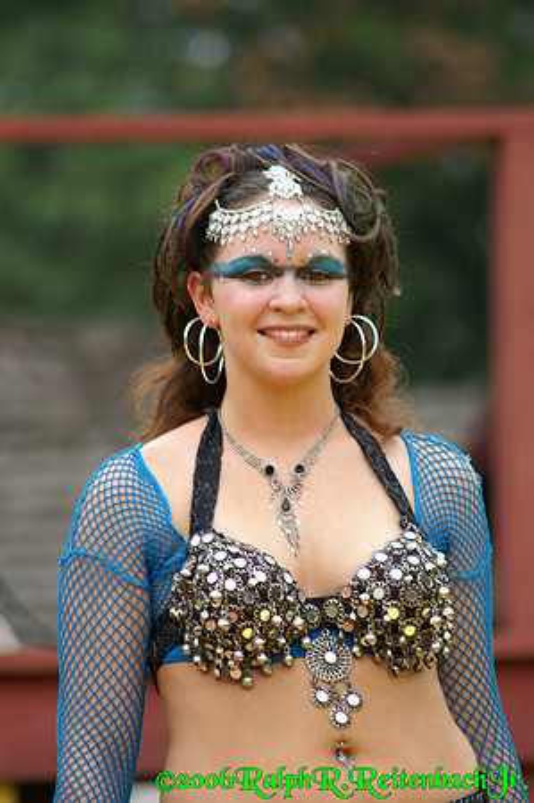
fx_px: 10035
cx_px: 267
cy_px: 402
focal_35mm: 450
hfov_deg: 3.0
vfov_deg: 4.6
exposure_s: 1/60
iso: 100
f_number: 5.6
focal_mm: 300
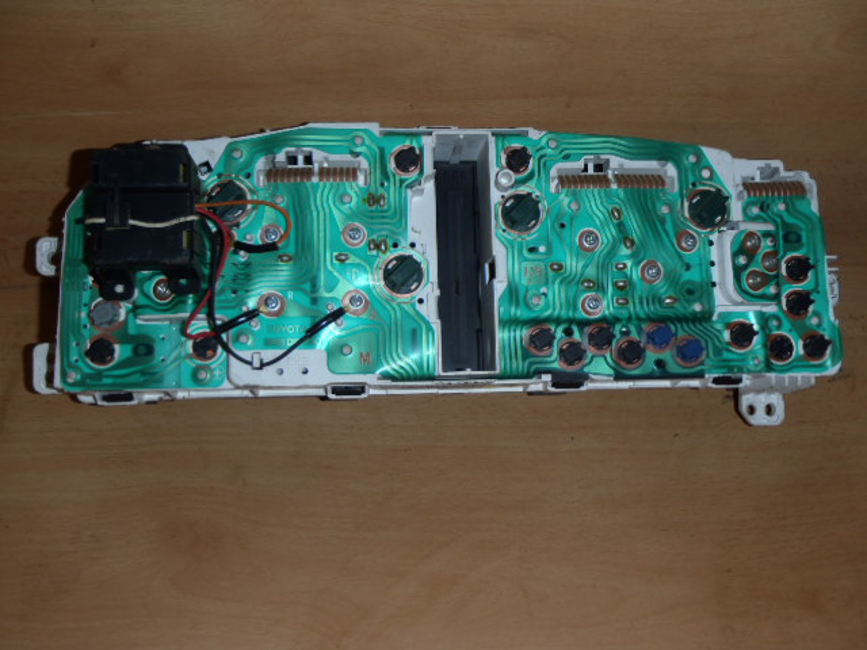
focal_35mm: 38
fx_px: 952
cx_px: 434
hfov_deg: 49.0
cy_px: 325
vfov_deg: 37.7
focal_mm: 6.83
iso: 100
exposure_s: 1/40
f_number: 4.6
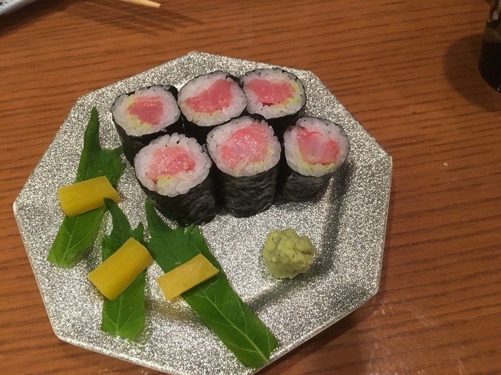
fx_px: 420
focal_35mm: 29
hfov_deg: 61.7
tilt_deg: -58.8
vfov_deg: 48.2
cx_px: 250
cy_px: 188
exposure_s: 1/15
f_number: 2.2
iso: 100
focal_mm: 4.15
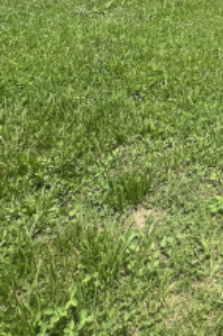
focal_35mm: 42
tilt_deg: +4.0
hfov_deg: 24.5
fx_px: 391
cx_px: 337
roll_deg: -0.3
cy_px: -116
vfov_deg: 32.6
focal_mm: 1.57
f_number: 1.8
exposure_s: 1/986
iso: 32
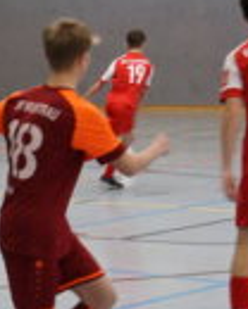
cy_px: 209
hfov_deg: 8.7
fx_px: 1587
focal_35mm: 173
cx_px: -136
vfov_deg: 11.1
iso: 3200
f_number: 13
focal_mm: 40
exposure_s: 1/60
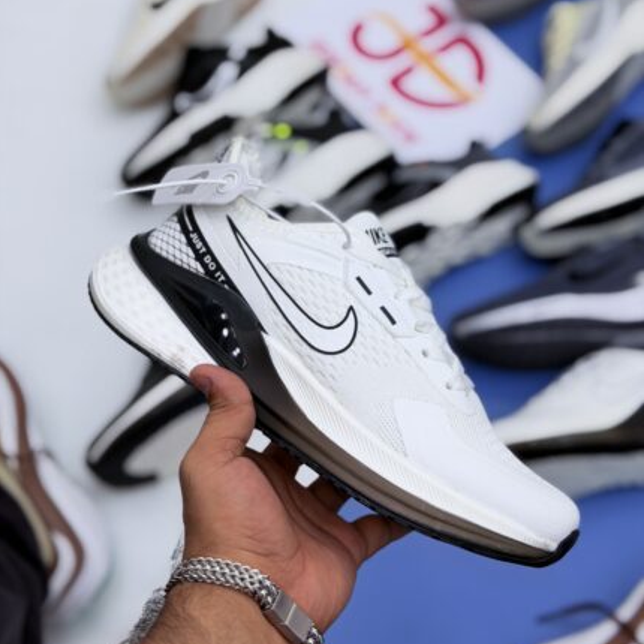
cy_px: 260
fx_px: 1200
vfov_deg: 30.0
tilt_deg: -57.2
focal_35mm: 57
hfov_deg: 30.0
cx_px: 321
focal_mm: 6.76
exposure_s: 1/475
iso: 64
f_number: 1.78
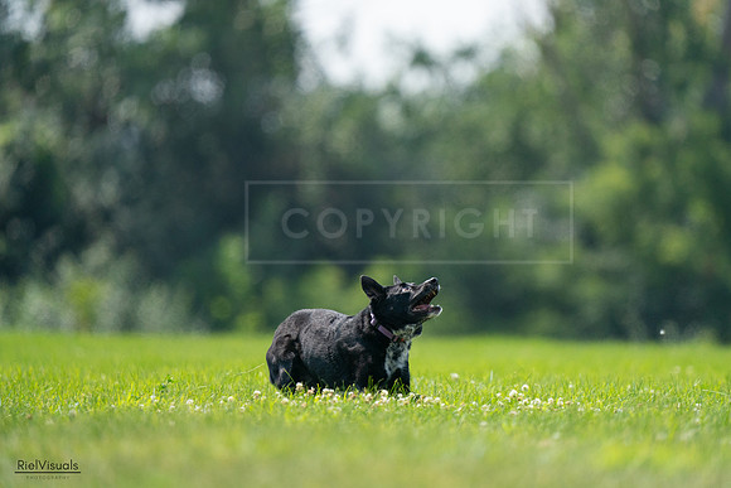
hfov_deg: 3.4
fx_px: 12186
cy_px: 244
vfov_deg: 2.3
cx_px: 366
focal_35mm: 600
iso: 2000
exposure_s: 1/4000
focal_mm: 600
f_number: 6.3
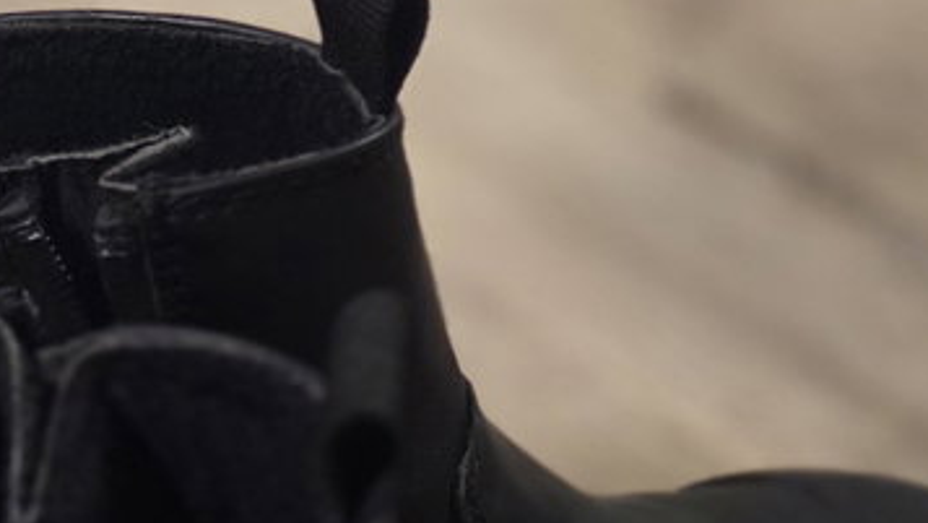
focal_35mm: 87
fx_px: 2141
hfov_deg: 24.4
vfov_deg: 12.5
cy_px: 991
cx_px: 496
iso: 1250
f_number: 1.8
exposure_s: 1/50
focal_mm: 5.4
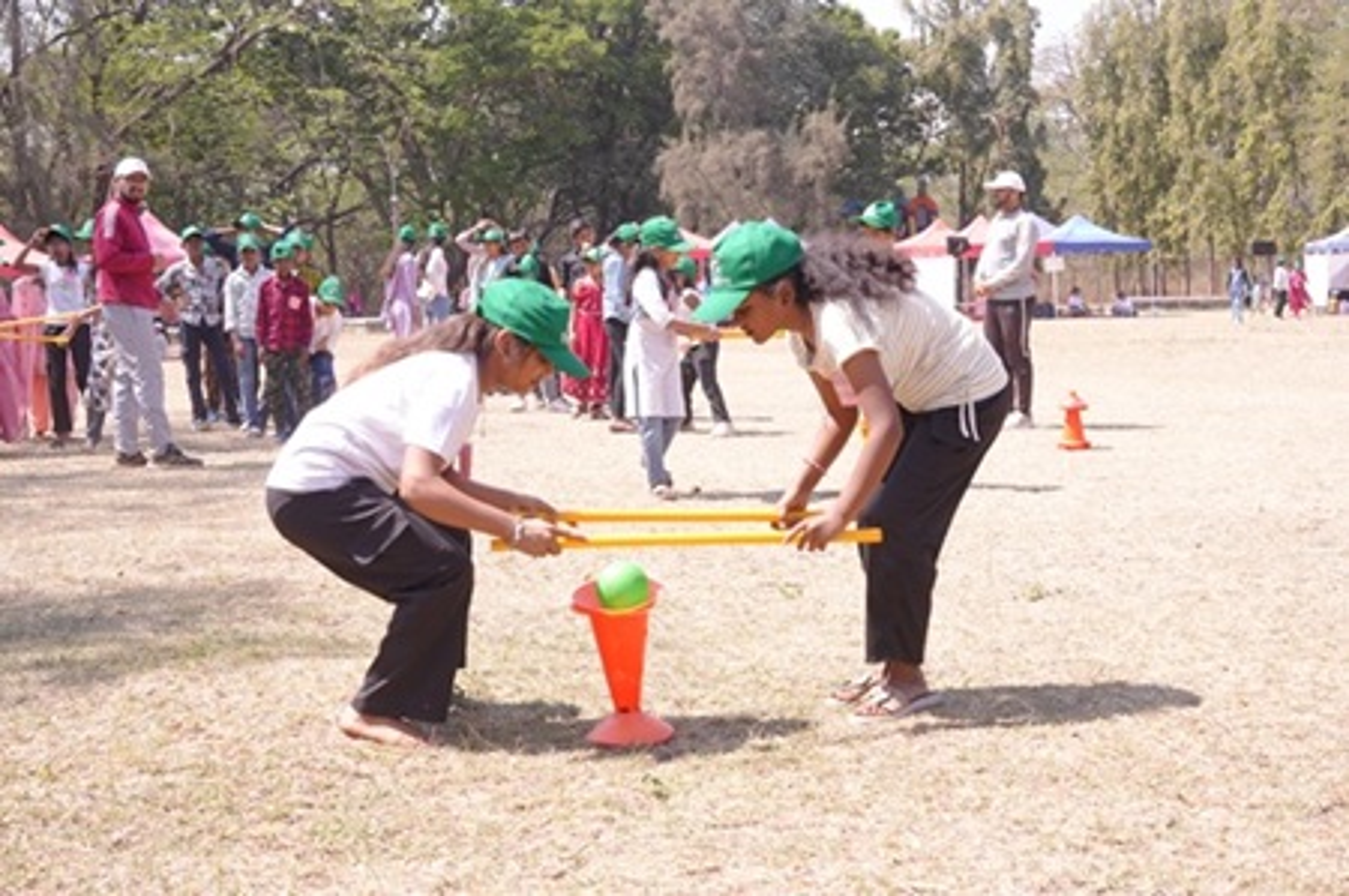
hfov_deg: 38.9
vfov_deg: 26.4
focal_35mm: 51
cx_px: 674
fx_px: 1909
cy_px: 448
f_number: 9
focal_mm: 34.2
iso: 250
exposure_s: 1/160
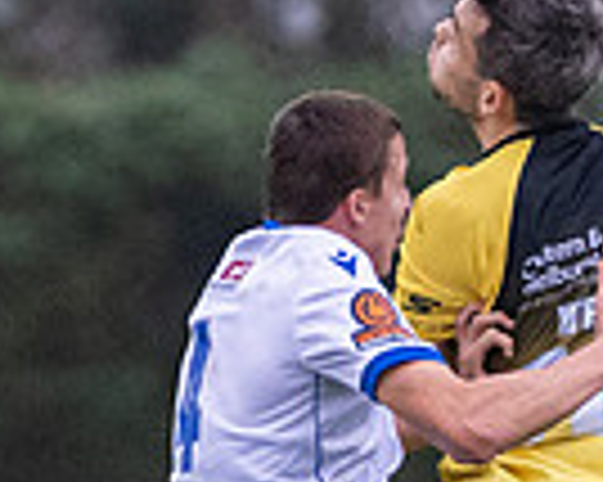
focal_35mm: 2077
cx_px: 348
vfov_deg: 0.7
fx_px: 37040
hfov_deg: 0.9
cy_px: 797
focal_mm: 240
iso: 1600
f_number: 2.8
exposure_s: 1/1600
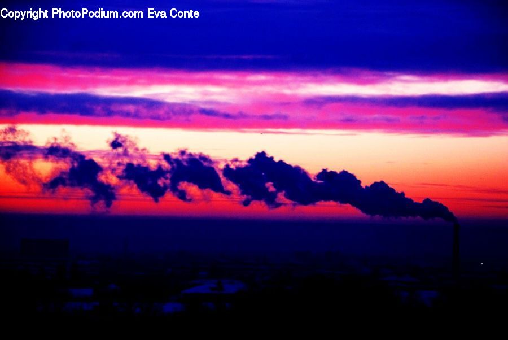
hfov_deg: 15.2
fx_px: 1907
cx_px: 254
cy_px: 170
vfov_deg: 10.2
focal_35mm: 135
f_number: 5.6
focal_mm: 90
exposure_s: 1/60
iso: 250
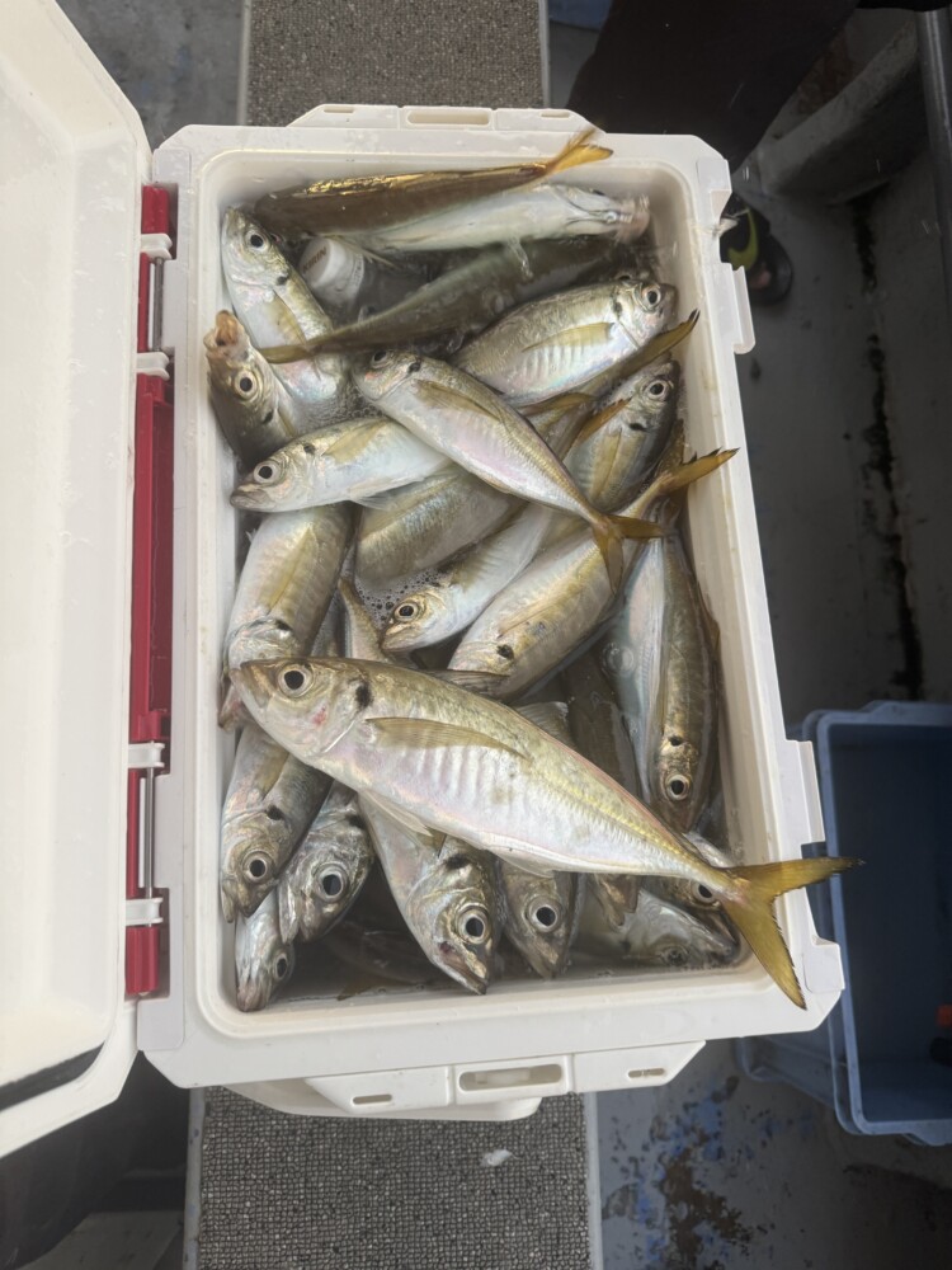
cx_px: 476
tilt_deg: -74.0
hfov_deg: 56.8
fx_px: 880
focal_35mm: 24
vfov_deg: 71.6
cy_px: 635
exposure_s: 1/121
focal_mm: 6.76
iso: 125
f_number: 1.78
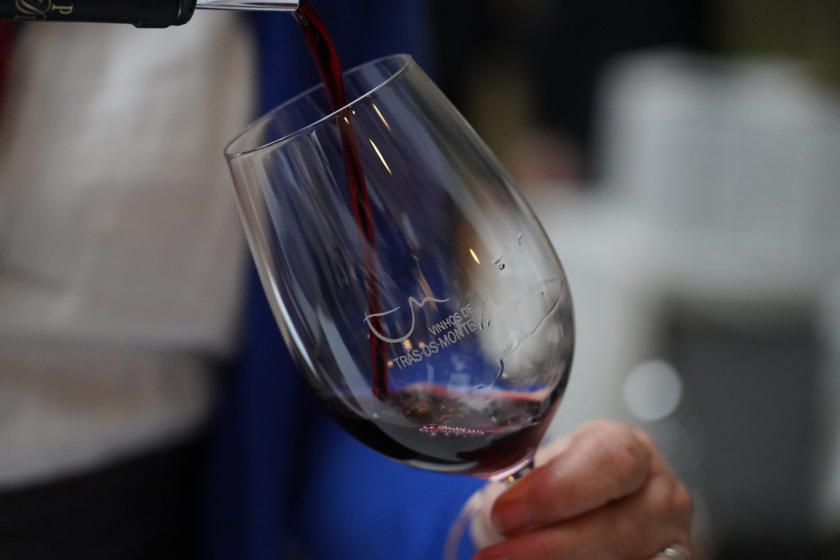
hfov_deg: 19.5
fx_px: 2450
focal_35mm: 105
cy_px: 280
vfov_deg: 13.0
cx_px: 420
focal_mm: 105
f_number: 4
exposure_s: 1/160
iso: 10000
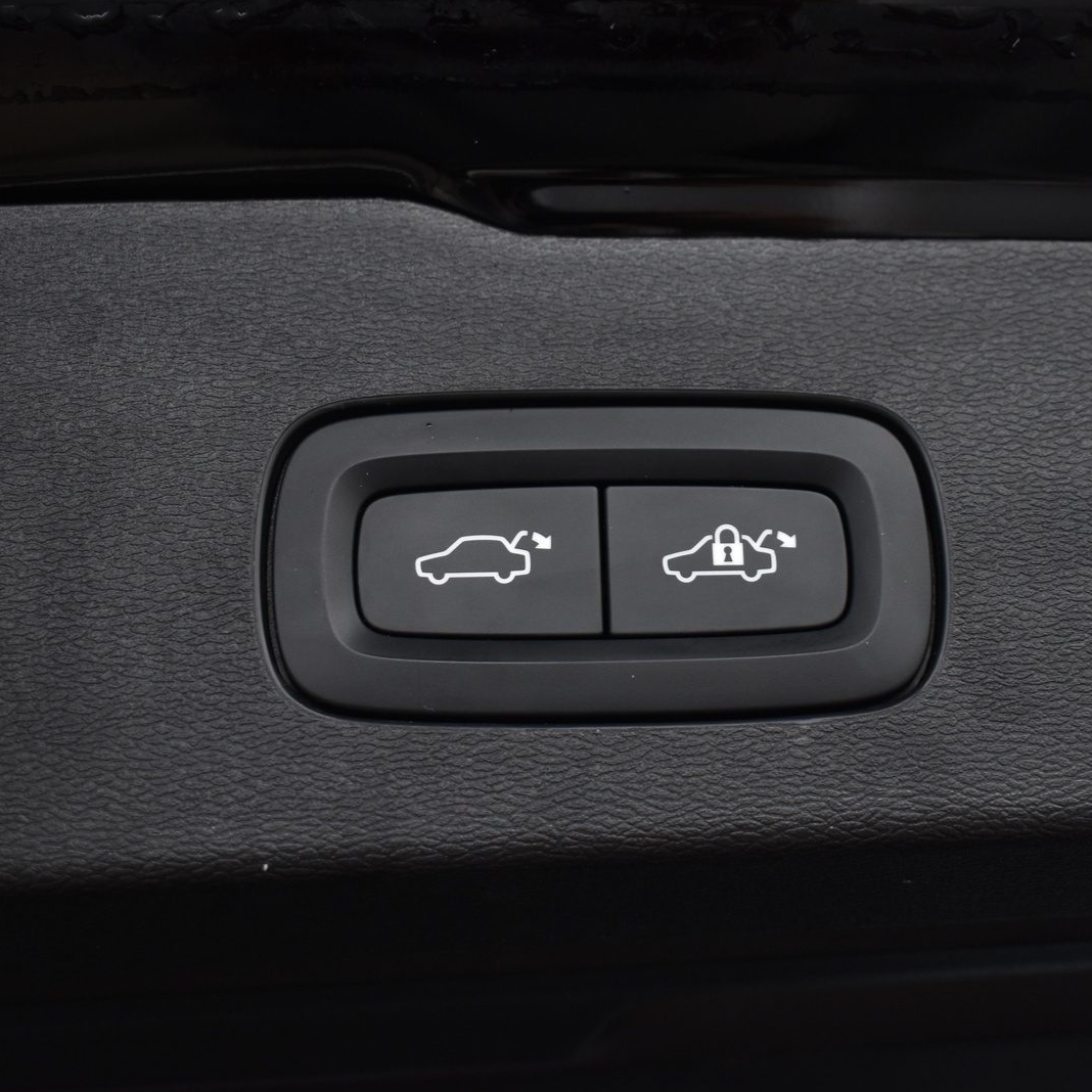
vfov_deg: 29.6
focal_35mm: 58
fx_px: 2070
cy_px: 549
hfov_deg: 29.5
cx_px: 597
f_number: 4.2
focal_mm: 30
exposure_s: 1/50
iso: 560
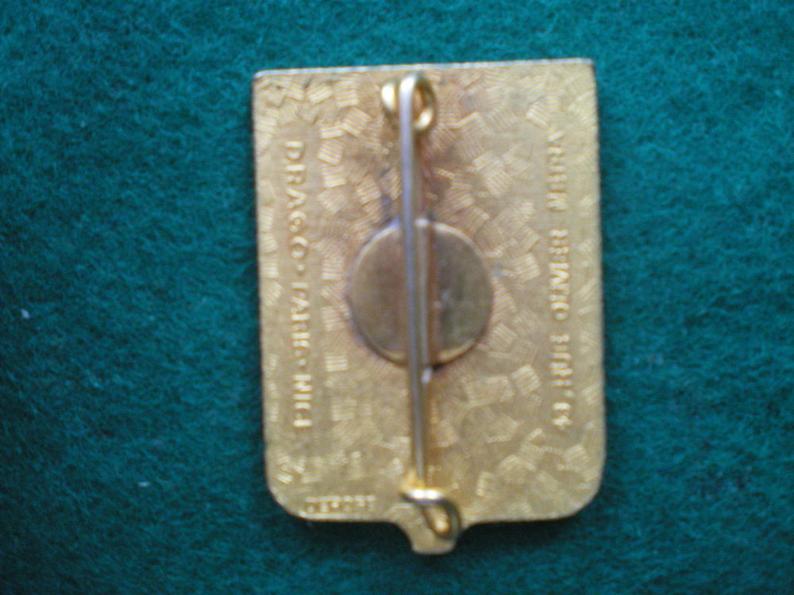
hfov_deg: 49.0
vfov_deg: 37.7
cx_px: 397
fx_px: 872
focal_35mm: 38
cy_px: 298
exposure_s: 1/30
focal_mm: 6.3
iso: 400
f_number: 3.1
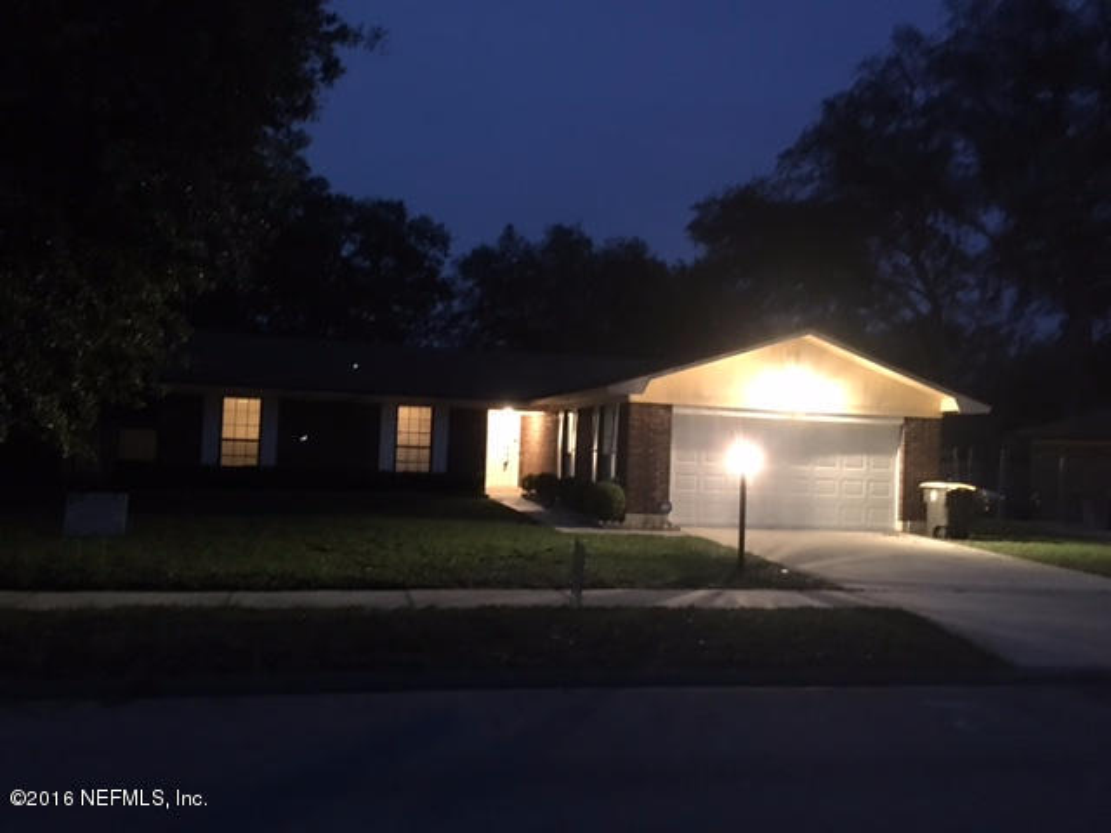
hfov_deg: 61.7
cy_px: 416
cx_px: 556
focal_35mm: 29
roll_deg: -1.4
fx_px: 931
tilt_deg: +3.1
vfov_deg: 48.2
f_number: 2.2
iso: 640
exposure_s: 1/15
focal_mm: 4.15
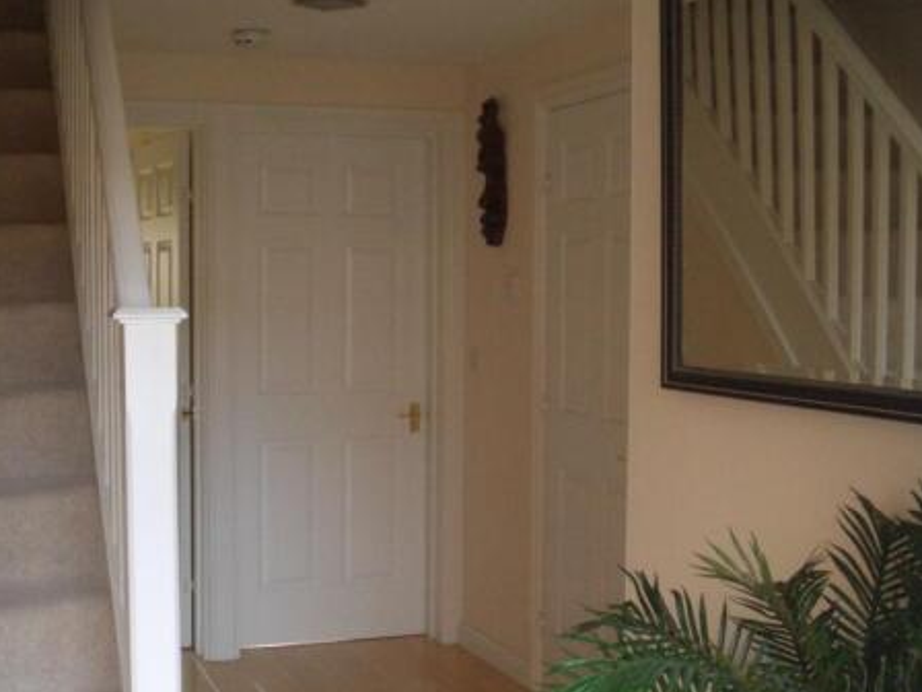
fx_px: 1492
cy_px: 401
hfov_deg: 34.2
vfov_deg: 26.1
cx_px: 361
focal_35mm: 56
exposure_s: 1/40
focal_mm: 5.7
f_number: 4.3
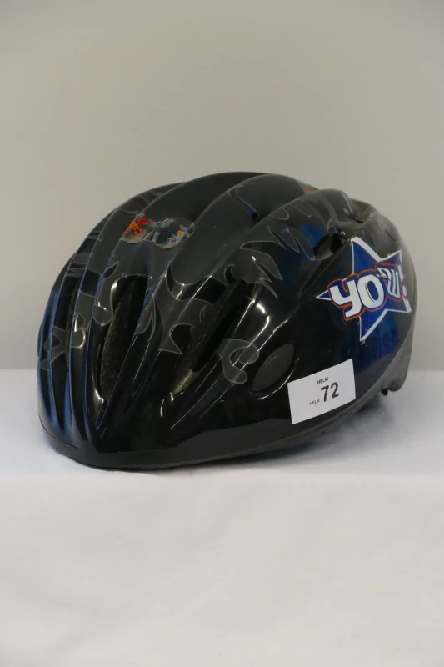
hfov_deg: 8.9
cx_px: 222
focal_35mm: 154
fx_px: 2850
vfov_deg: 13.3
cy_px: 334
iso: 1000
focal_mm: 56.08
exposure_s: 1/100
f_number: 3.9
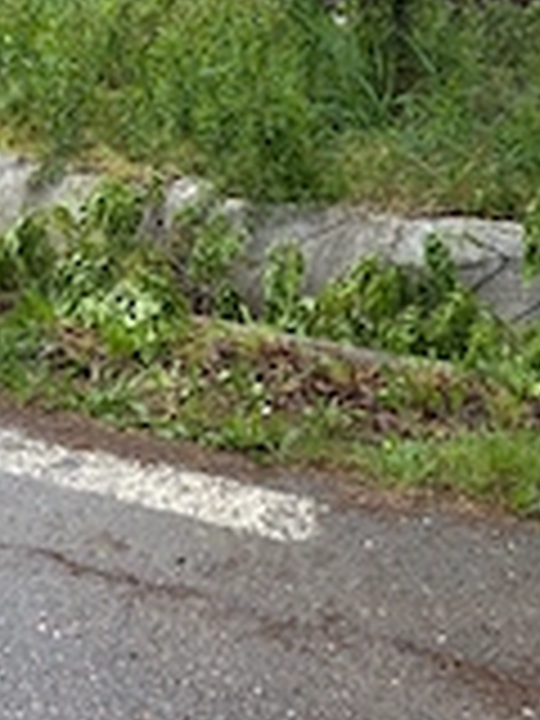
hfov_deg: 22.5
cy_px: 220
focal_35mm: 65
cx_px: 162
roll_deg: +1.6
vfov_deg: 29.5
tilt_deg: -20.1
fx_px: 1352
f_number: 1.6
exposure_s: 1/216
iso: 50
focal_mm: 5.96
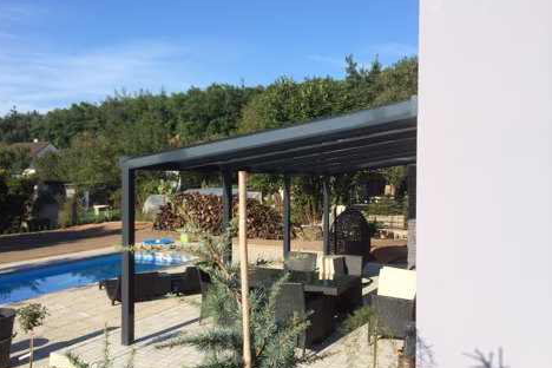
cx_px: 275
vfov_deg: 41.1
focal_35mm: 32
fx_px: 491
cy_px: 190
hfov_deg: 58.7
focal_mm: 4.12
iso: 32
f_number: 2.2
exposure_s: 1/1709
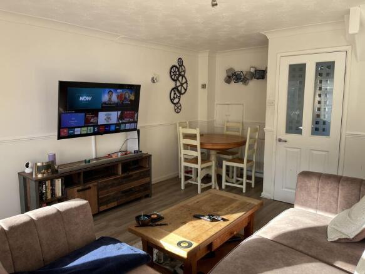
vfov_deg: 53.0
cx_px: 182
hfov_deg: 67.3
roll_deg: -0.1
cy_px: 137
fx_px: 274
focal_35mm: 26
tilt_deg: -7.7
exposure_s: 1/121
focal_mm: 5.1
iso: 40
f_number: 1.6
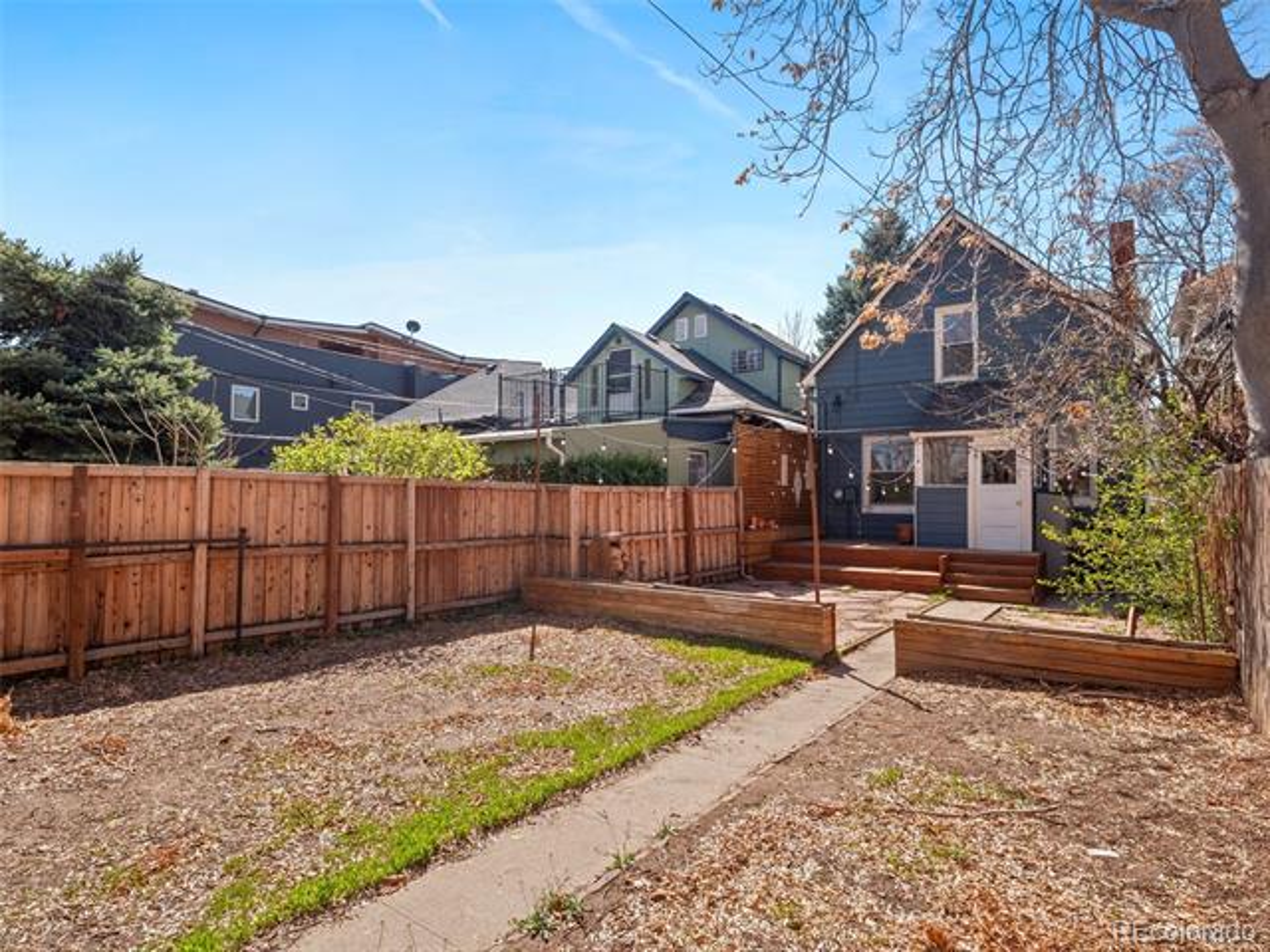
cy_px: 476
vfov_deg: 78.1
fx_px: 587
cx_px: 635
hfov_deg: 94.5
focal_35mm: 16
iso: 100
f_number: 7.1
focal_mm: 8
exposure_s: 1/80
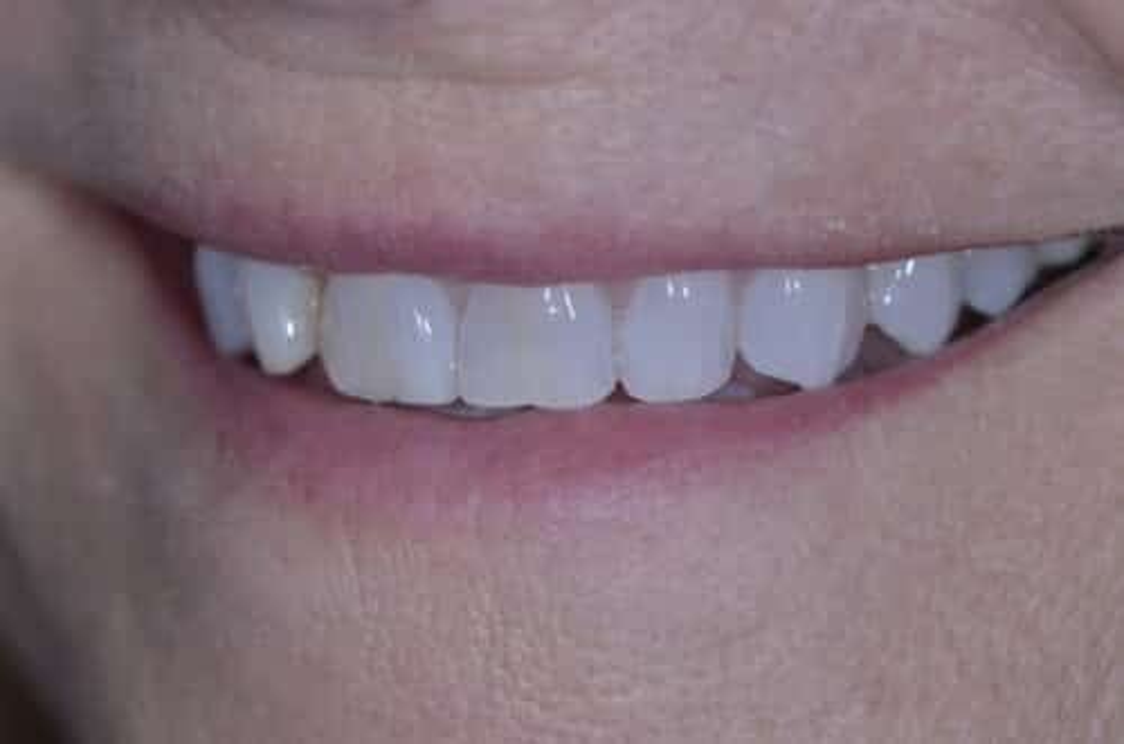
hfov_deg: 16.1
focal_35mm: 128
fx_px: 3972
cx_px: 562
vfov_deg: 10.7
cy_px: 372
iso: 125
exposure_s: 1/250
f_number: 9
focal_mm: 85
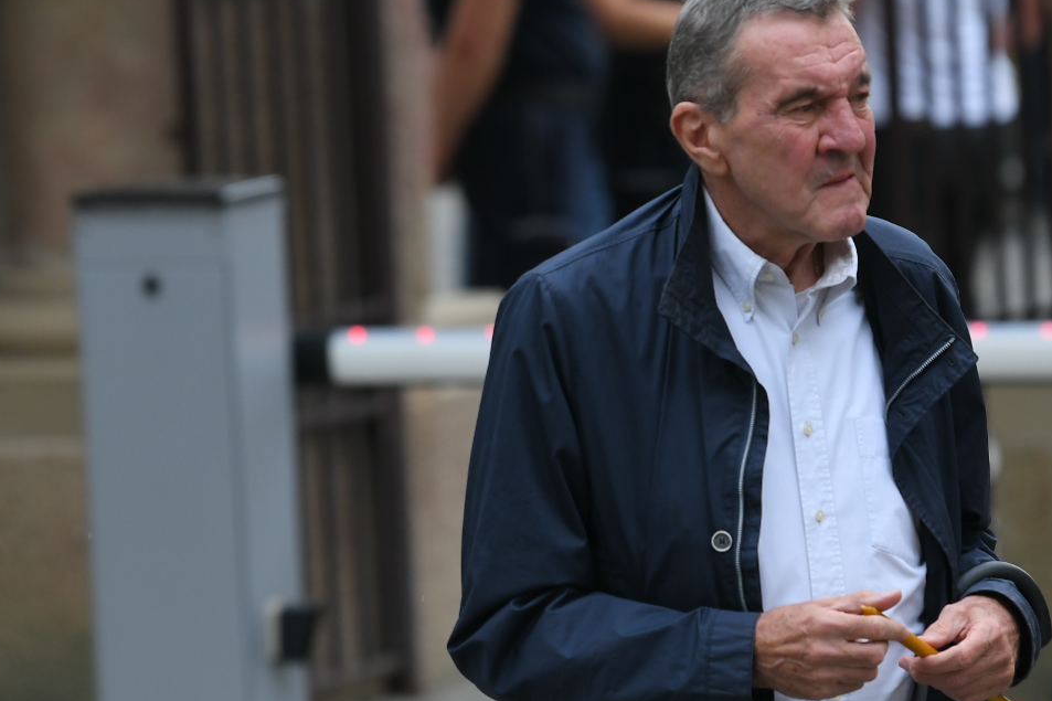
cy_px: 407
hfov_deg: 4.0
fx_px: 14900
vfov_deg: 2.7
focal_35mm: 510
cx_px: 823
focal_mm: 200
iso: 500
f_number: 4
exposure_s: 1/800
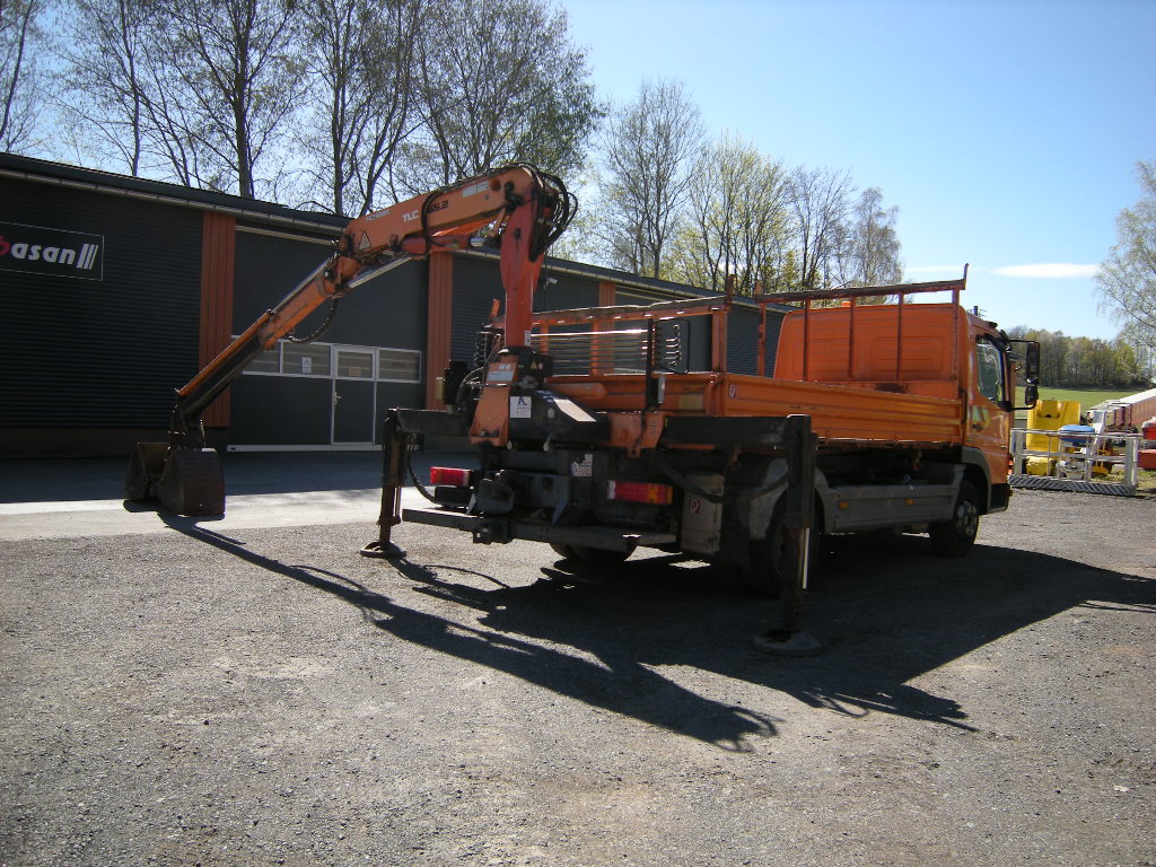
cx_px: 578
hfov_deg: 63.4
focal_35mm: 28
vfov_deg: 49.7
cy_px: 434
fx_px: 935
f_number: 2.8
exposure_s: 1/608
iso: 64
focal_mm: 4.7
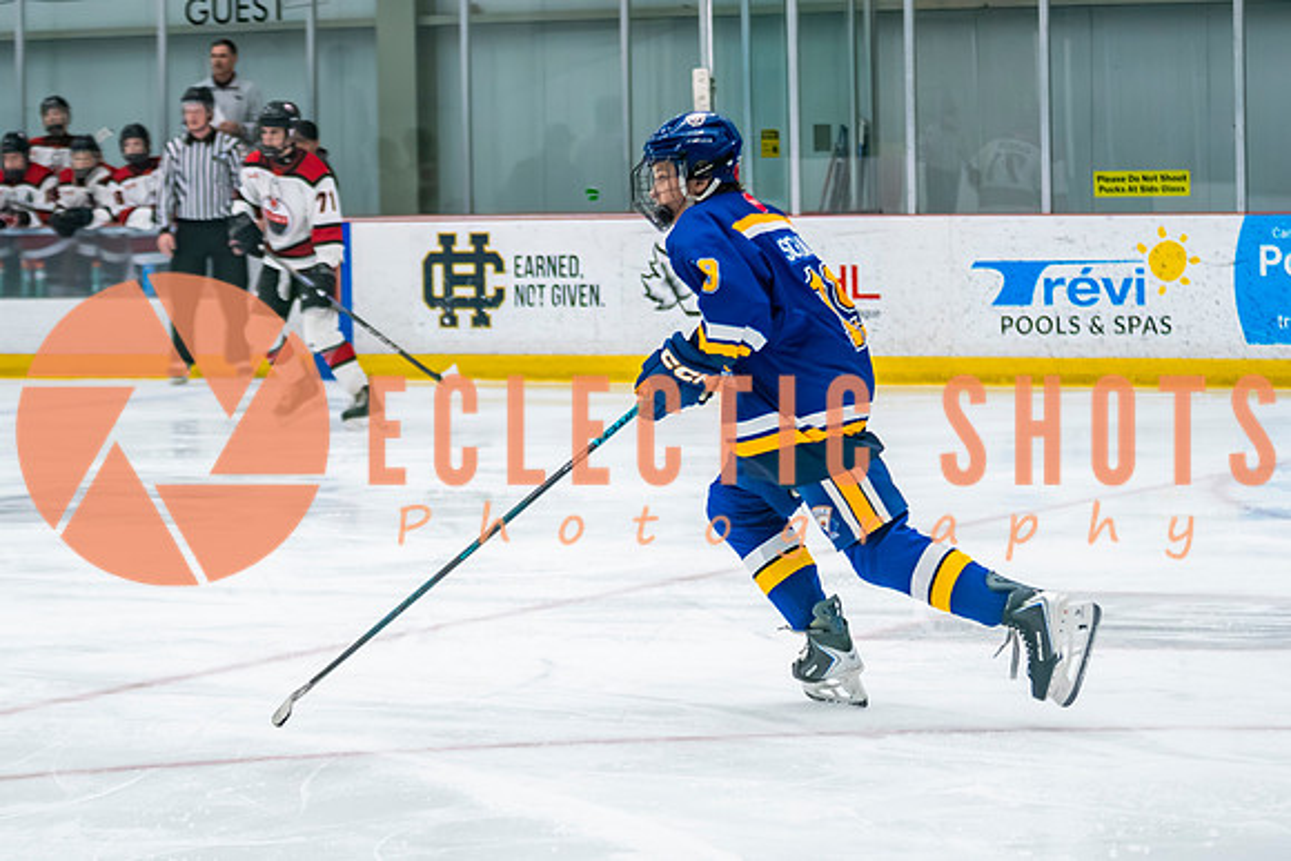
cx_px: 701
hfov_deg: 15.9
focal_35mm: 129
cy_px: 500
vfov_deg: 10.6
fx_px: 4629
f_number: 2.8
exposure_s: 1/640
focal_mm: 75
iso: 1250
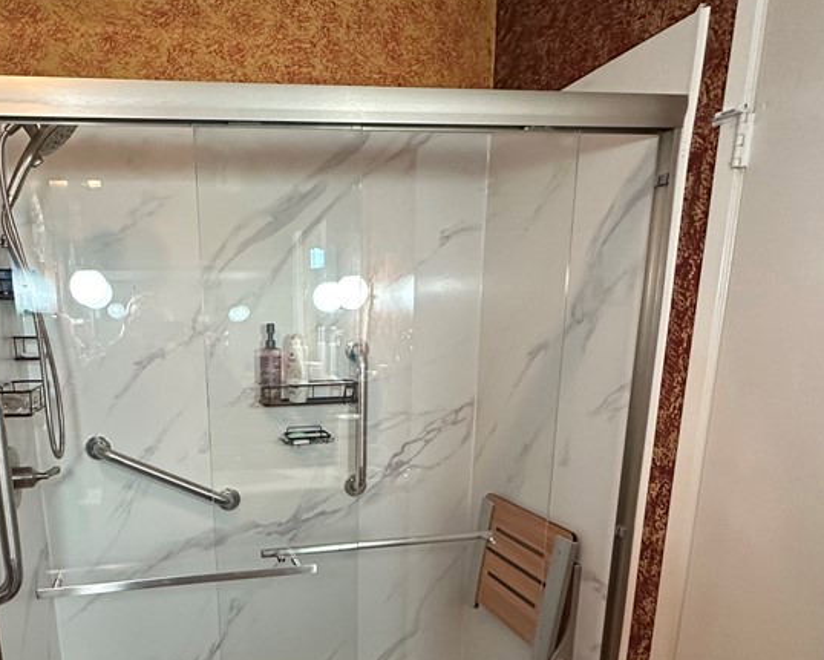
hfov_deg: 63.7
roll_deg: +2.1
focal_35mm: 26
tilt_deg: -14.3
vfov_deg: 52.9
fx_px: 634
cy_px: 481
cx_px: 253
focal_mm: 2.22
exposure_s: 1/60
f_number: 2.2
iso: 400
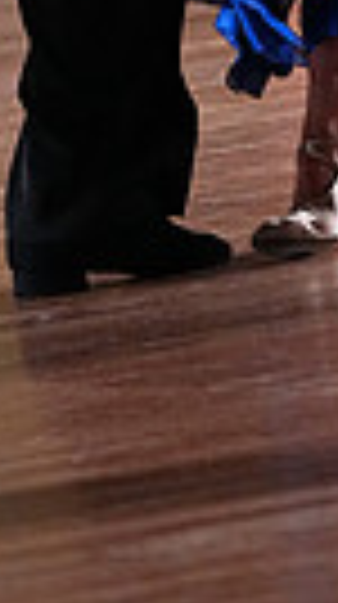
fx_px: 14490
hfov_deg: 1.3
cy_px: -675
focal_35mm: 906
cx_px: 115
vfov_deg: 2.4
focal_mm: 200
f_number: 4.5
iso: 6400
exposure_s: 1/400
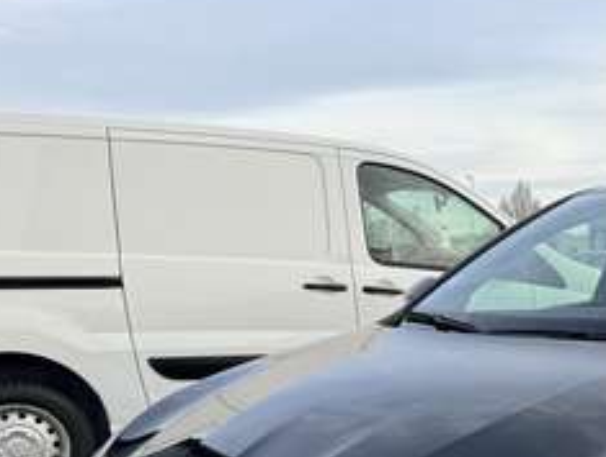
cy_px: 456
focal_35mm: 52
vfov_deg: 26.6
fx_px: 912
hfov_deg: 33.0
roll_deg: +0.9
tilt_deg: -11.7
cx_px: 637
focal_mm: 6.86
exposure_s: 1/792
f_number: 1.78
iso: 80
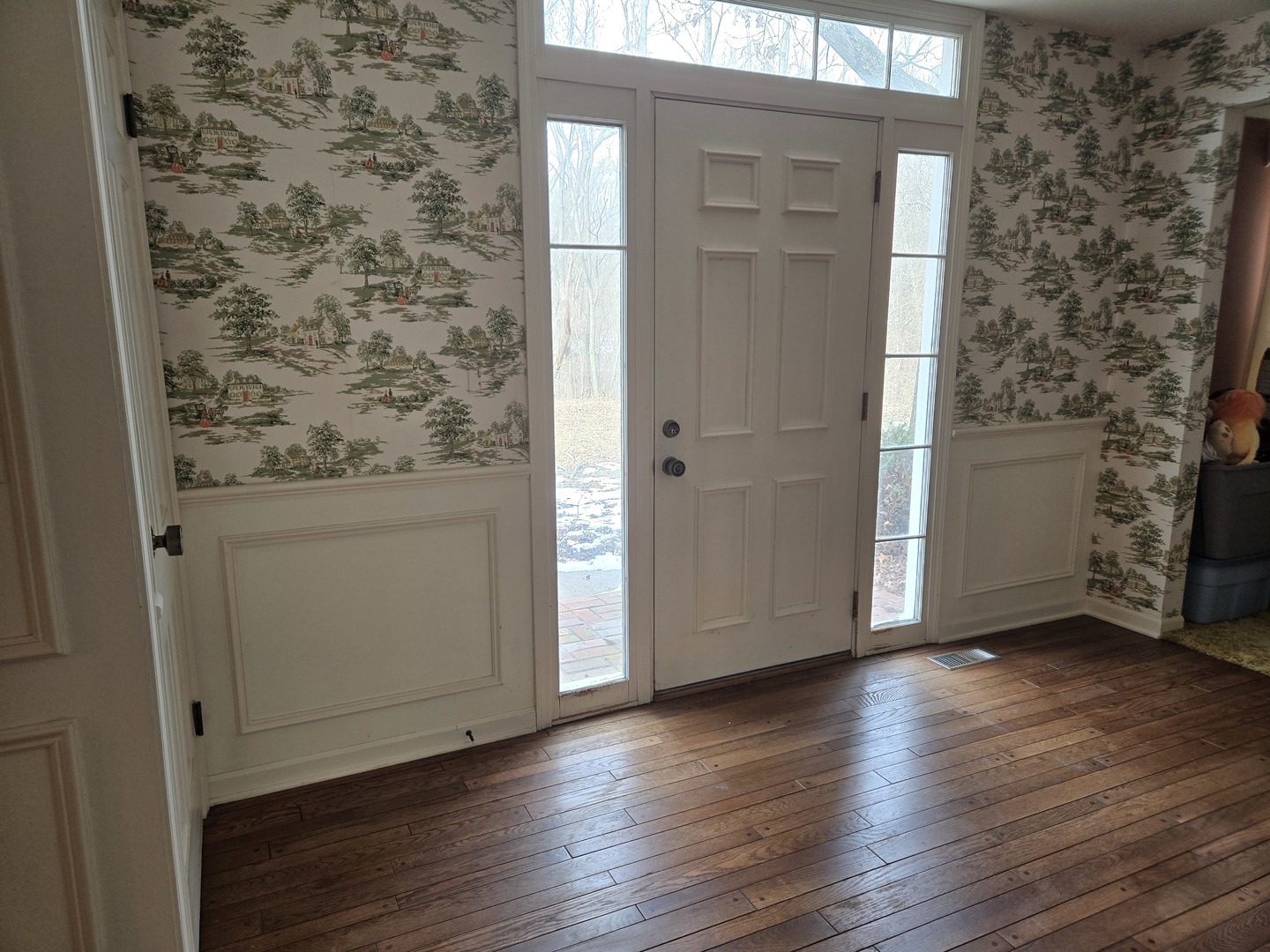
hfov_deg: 73.9
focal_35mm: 23
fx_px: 844
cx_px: 635
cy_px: 476
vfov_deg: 58.9
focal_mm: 5.4
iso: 100
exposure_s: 1/120
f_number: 1.8
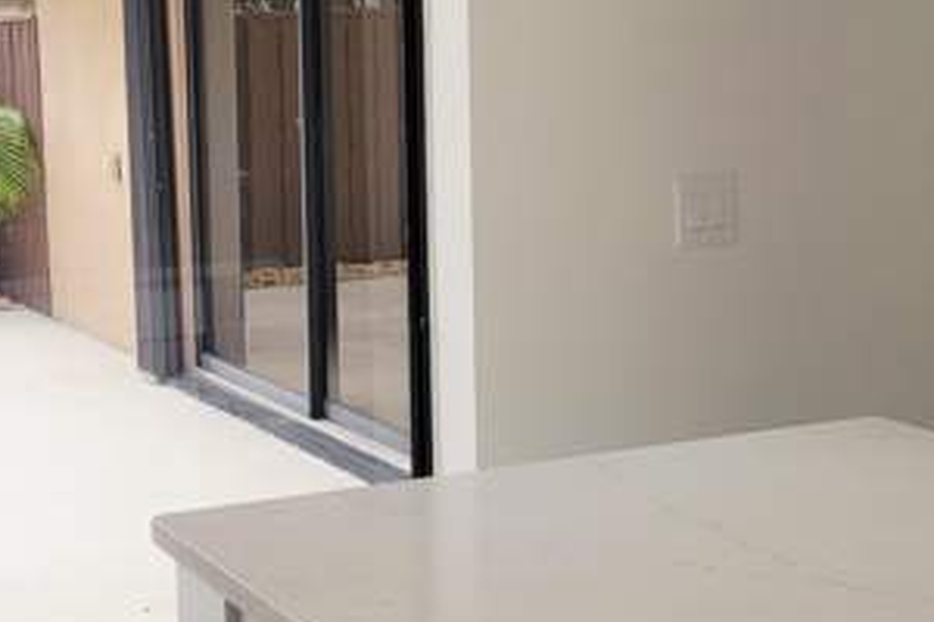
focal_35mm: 72
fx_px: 1868
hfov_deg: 27.9
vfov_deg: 18.9
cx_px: 299
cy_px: 280
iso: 40
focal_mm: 5.4
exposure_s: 1/192
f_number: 1.8
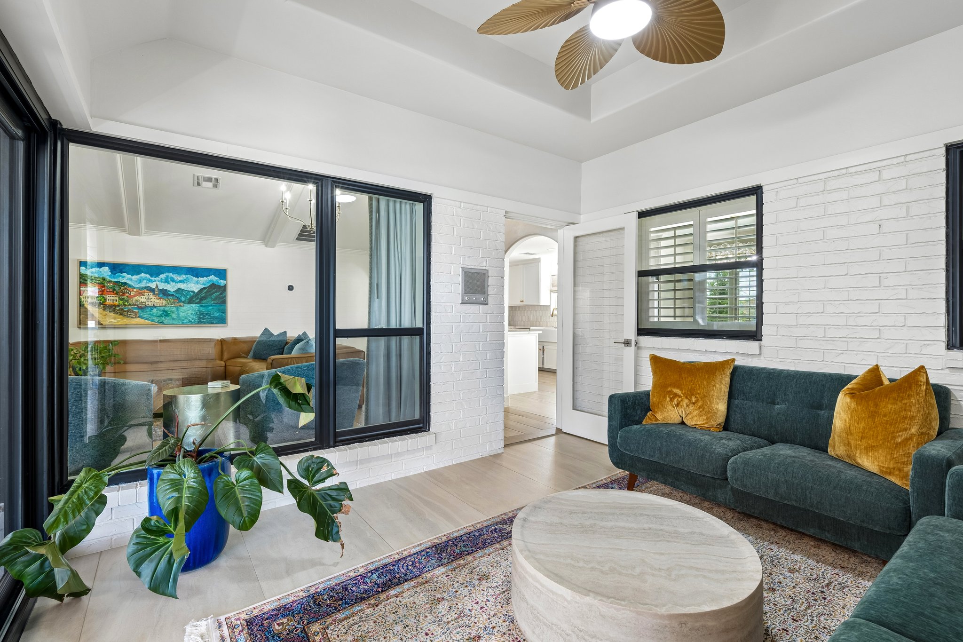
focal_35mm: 16
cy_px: 321
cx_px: 482
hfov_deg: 96.7
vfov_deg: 73.7
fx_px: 428
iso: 200
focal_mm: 16
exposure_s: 1/8
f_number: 8
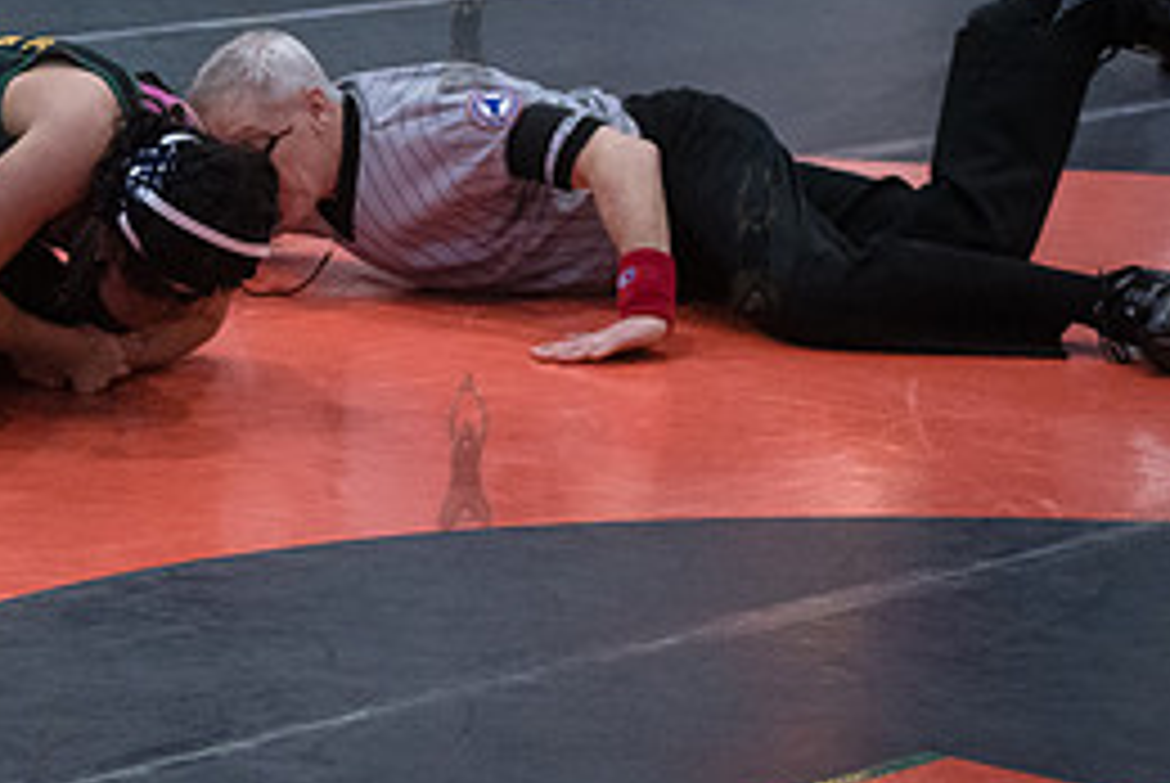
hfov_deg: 9.9
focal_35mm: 205
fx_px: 6670
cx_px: -117
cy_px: 232
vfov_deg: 6.7
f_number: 3.5
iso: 8000
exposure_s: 1/640
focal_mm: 92
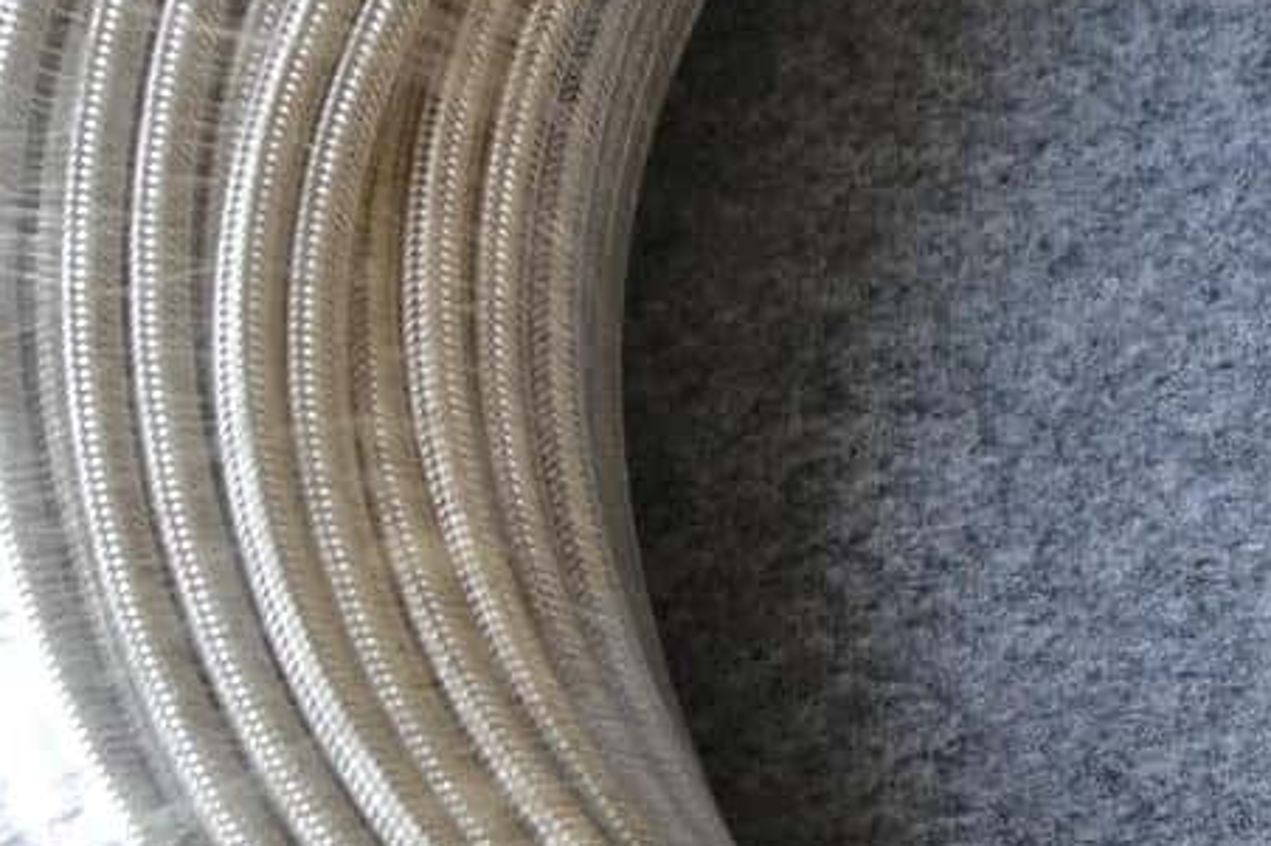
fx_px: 7375
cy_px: 391
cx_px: 1828
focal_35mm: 209
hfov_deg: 9.6
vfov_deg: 6.6
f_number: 4
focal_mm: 35
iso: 450
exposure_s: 1/60
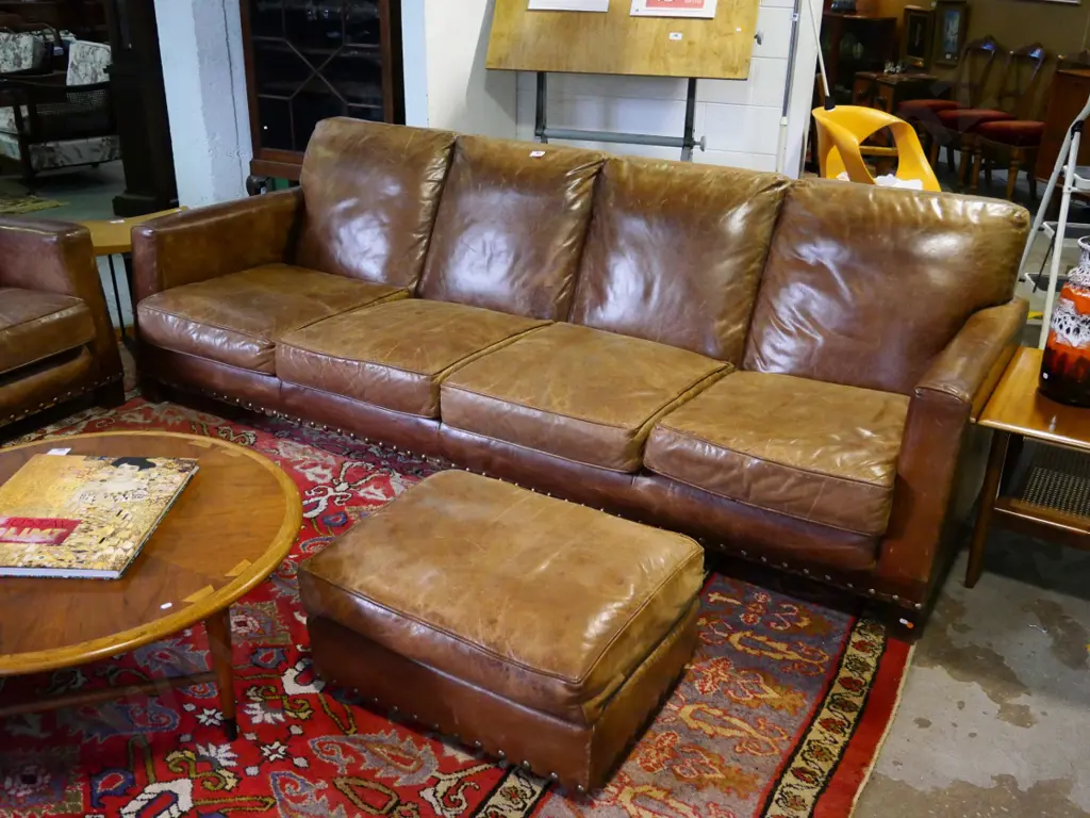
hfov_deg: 54.0
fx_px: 1071
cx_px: 545
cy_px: 409
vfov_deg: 41.8
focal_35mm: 34
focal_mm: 17
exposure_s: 1/320
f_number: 4.1
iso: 3200
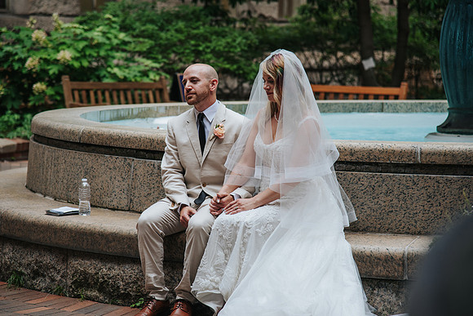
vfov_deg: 10.6
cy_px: 150
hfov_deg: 15.9
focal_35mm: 129
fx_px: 1697
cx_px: 223
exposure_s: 1/500
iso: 250
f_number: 4
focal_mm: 120
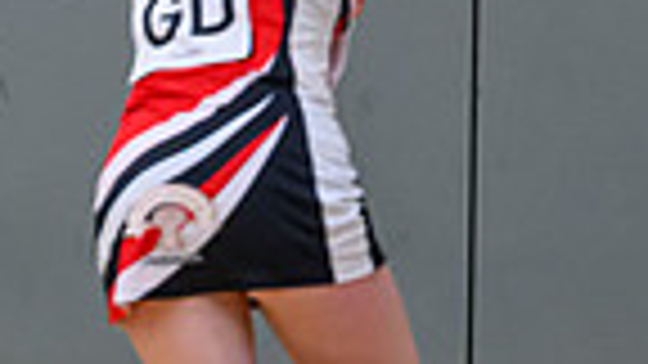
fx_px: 18041
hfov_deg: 2.1
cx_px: -271
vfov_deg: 1.2
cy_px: -254
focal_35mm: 1050
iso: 4000
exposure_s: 1/1000
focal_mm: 200
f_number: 2.8
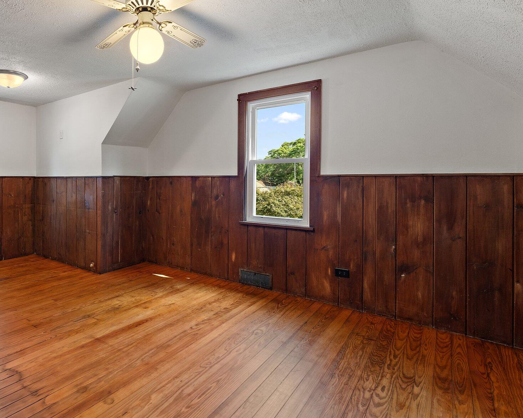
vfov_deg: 65.3
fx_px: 325
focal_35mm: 21
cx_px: 176
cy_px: 185
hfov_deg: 75.3
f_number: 8
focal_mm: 16
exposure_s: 1/4
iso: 500
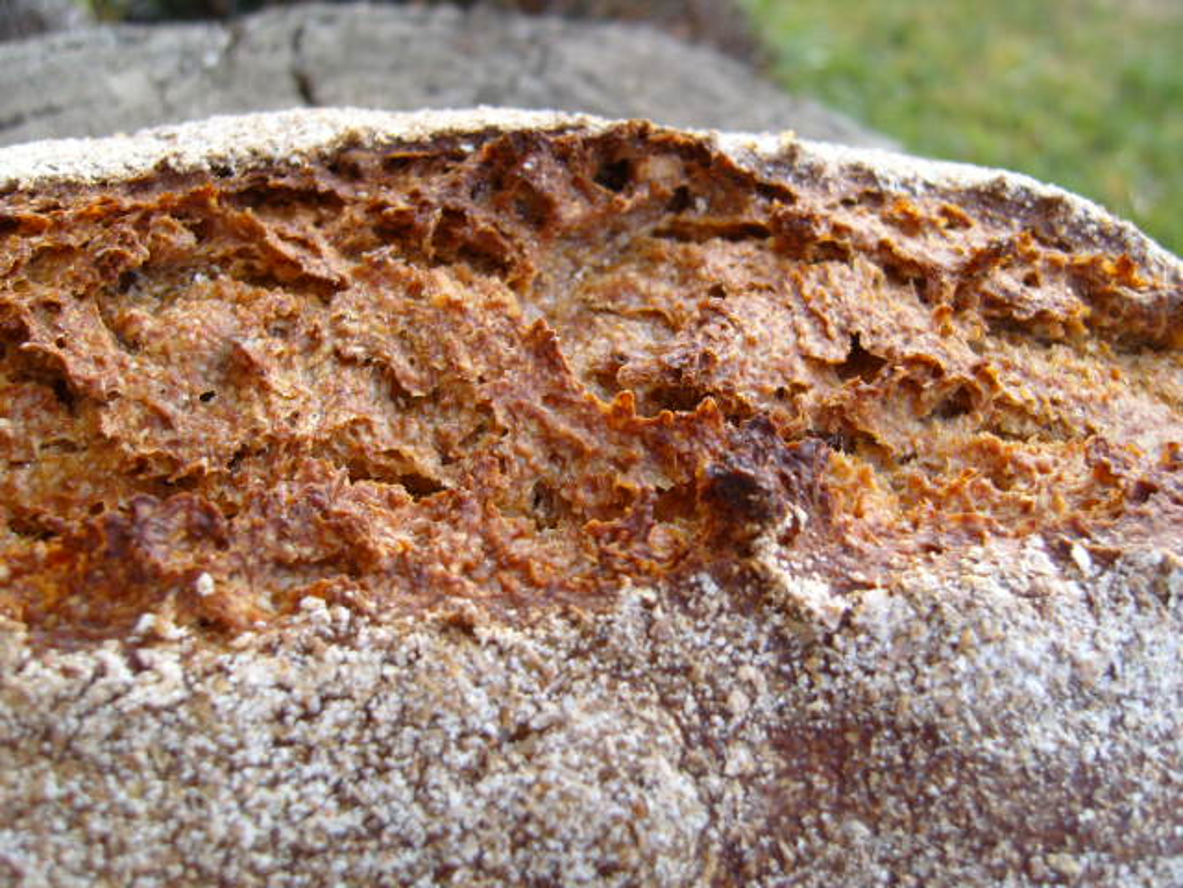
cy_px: 444
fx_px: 1196
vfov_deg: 40.7
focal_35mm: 35
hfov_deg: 52.6
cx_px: 592
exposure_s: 1/125
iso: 80
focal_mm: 7.4
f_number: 2.8
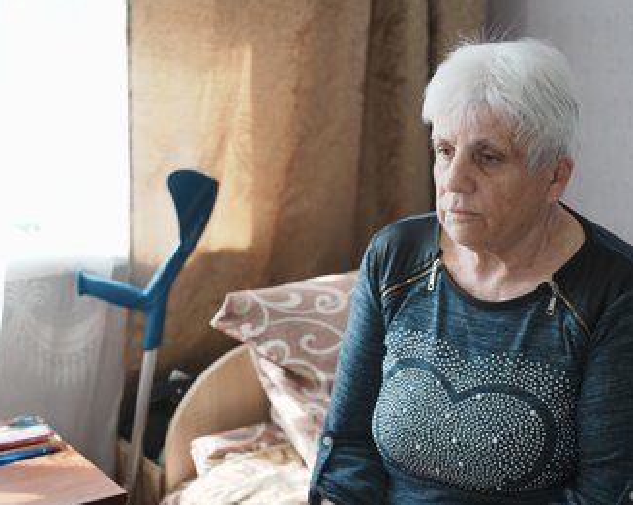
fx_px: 1011
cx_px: 381
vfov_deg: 28.1
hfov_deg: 34.7
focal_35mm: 54
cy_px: 251
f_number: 3.2
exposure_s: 1/667
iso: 800
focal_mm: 47
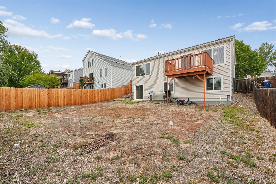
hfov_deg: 100.4
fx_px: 115
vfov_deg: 77.3
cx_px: 138
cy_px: 92
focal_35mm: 15
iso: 320
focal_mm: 10
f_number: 9
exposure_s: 1/250
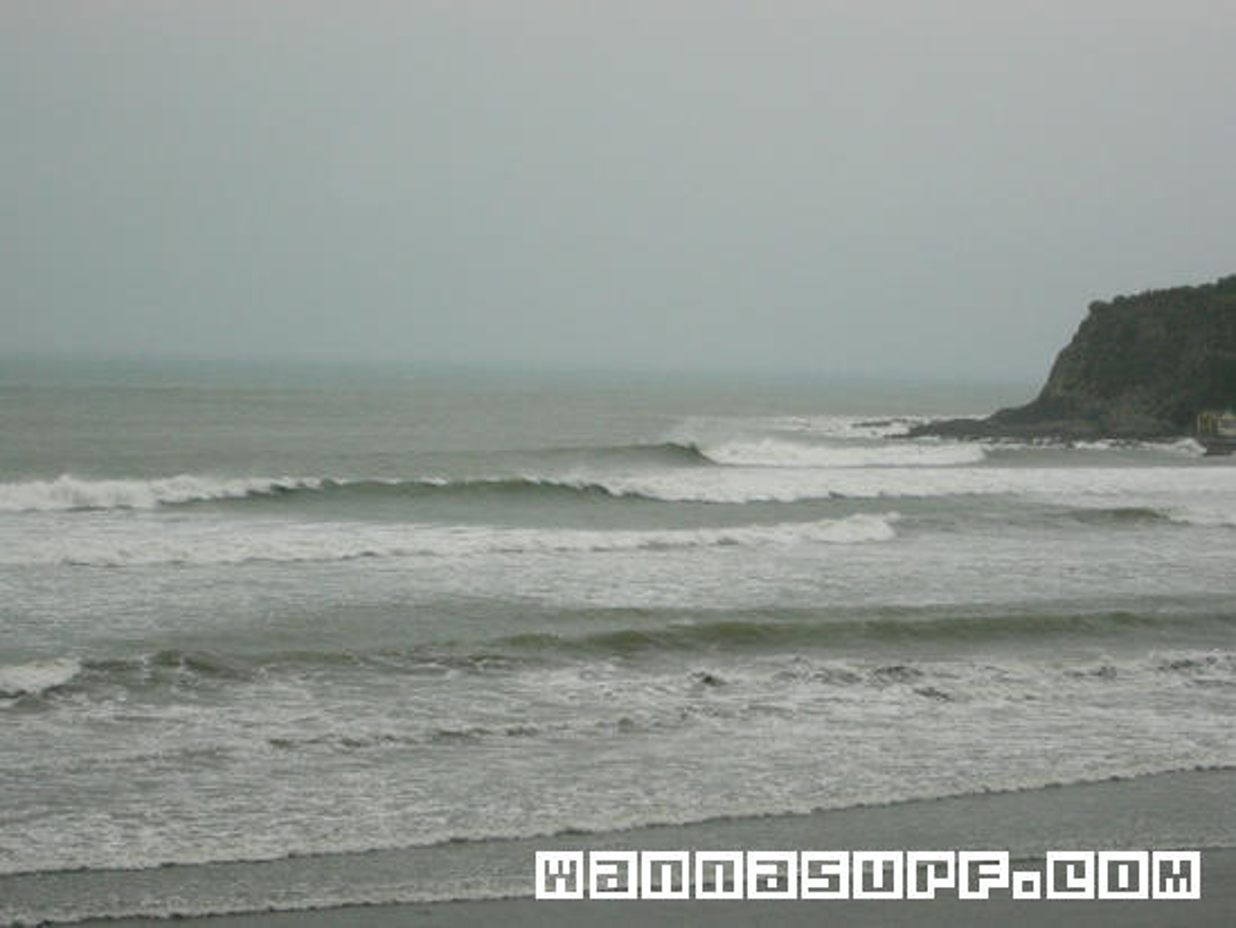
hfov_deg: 22.0
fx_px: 3179
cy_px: 464
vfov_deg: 16.6
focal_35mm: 89
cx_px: 618
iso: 50
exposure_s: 1/200
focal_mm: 14.7
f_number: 4.6
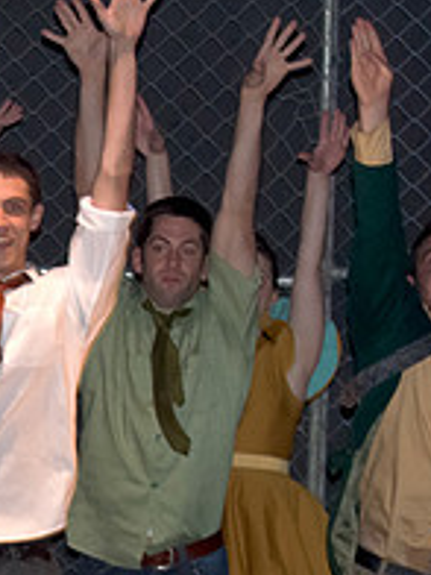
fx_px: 4947
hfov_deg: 5.0
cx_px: -129
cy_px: 553
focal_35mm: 298
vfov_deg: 6.6
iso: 3200
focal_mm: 70
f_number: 2.8
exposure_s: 1/100
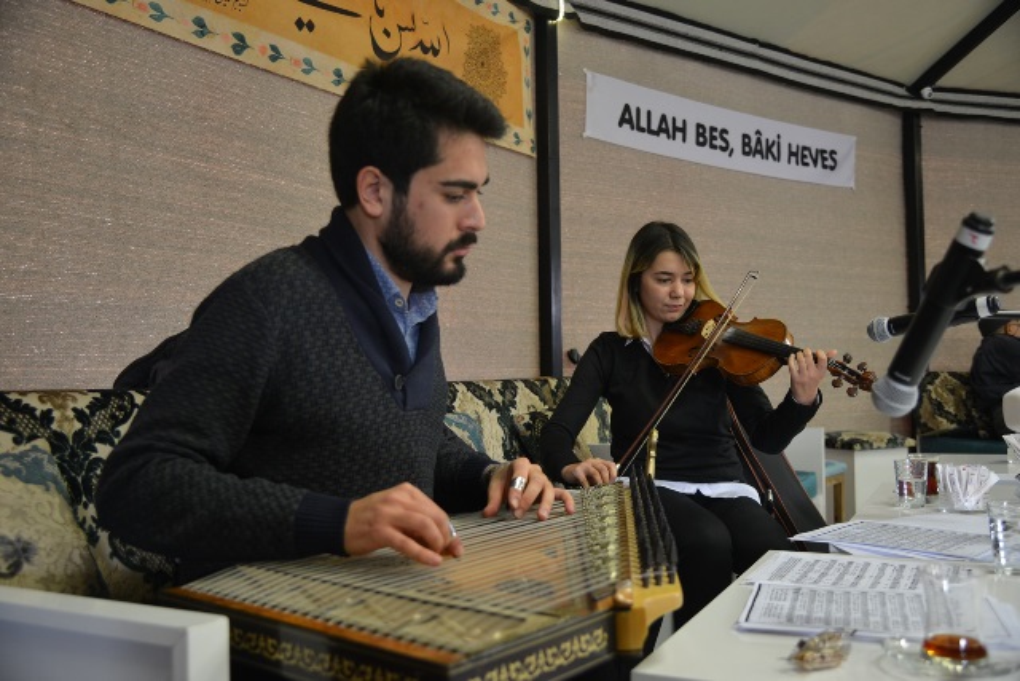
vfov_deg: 38.9
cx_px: 510
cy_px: 340
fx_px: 963
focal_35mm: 34
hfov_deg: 55.8
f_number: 4
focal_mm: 34
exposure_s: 1/80
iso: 800
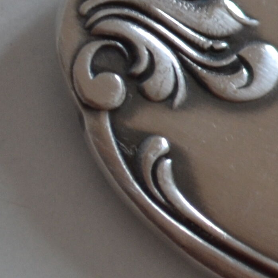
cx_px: 496
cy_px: 87
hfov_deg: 3.8
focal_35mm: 462
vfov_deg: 3.8
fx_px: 4196
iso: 400
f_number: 5.6
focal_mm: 55
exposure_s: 1/60
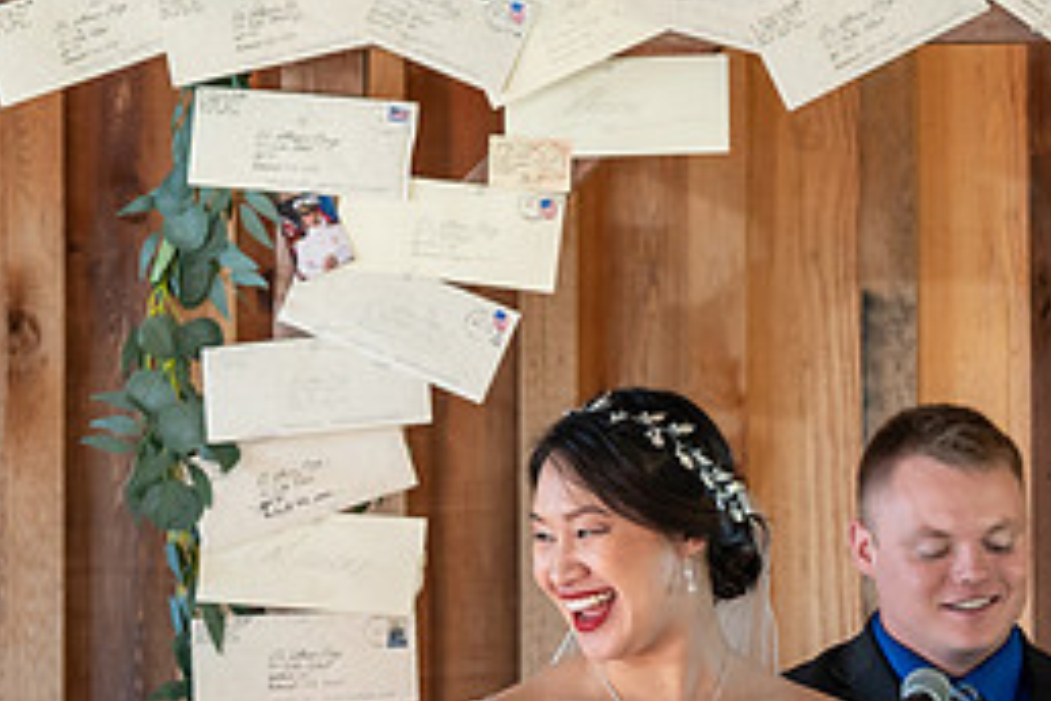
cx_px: 990
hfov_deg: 8.3
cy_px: 748
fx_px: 7240
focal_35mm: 248
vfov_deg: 5.5
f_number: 4
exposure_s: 1/200
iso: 2000
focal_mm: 108
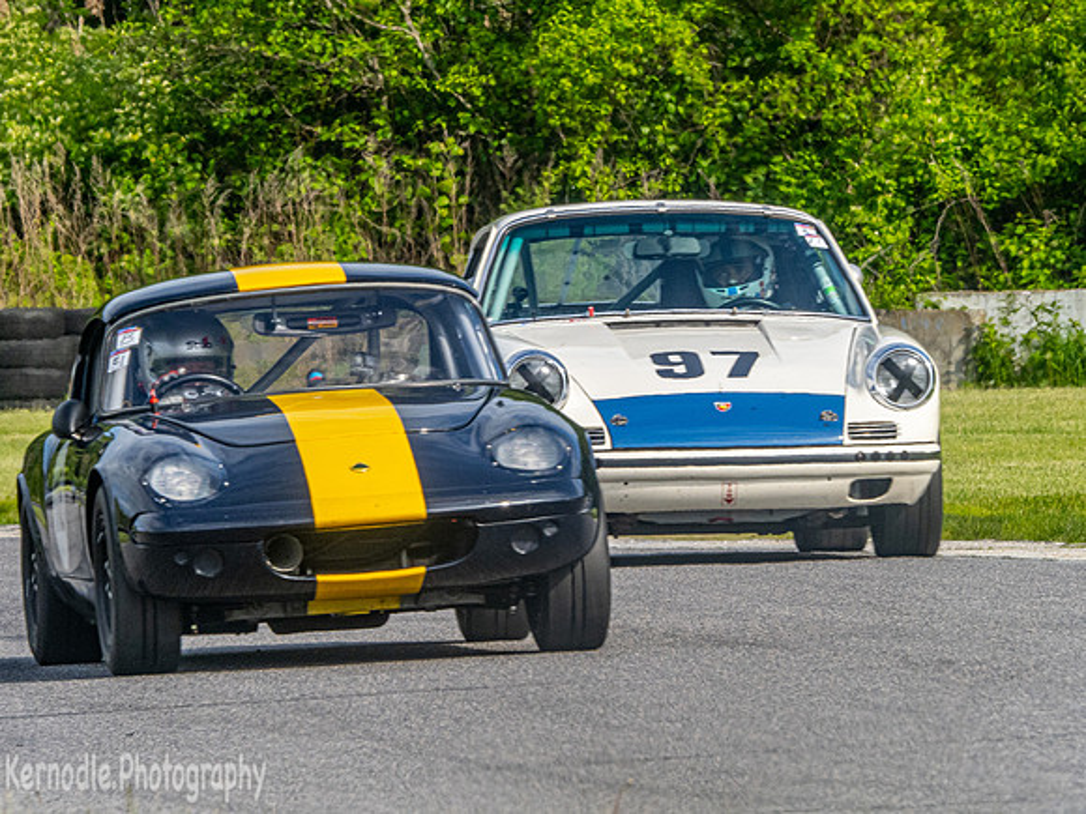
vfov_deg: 1.5
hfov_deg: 2.0
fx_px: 30553
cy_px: 402
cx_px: 467
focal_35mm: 974
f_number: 16
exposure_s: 1/320
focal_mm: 420
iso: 400
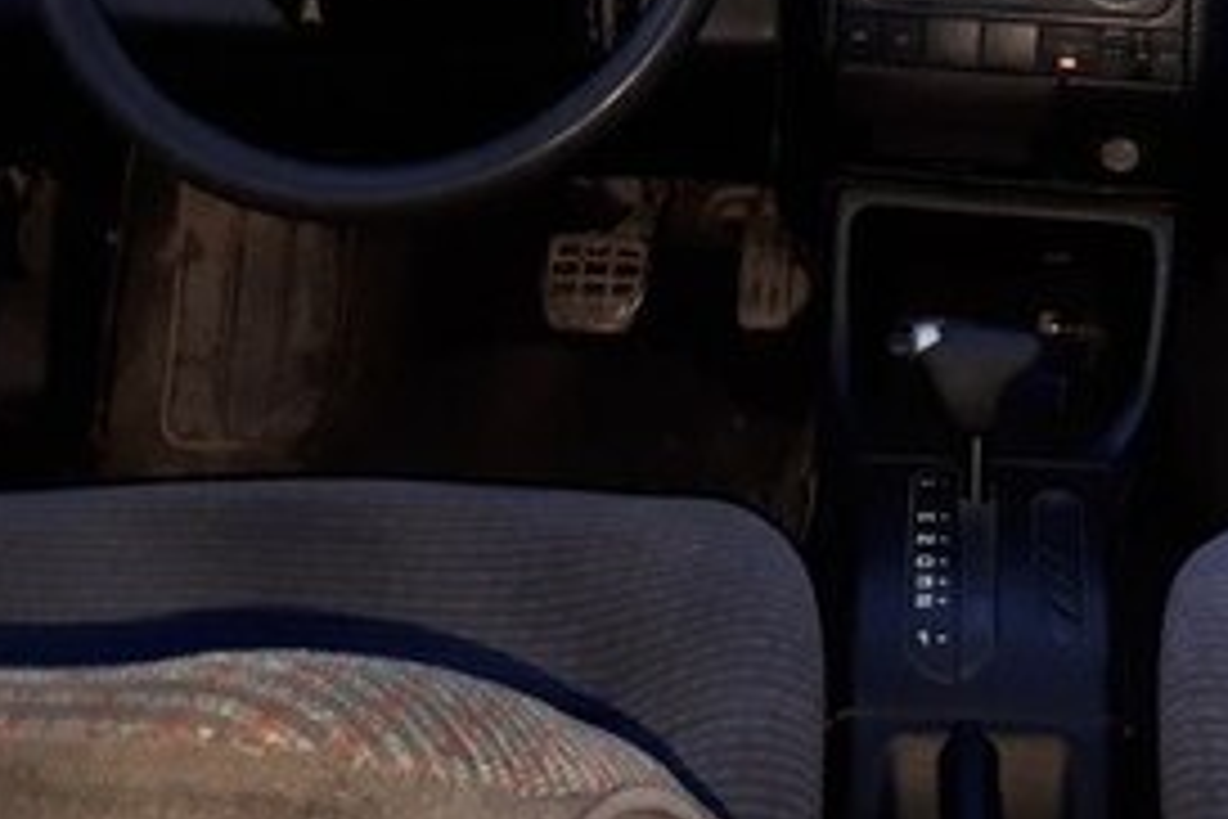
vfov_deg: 18.6
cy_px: -254
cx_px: 954
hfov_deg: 29.1
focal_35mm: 68
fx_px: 2319
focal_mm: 3.6
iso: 200
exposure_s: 1/25
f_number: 1.9
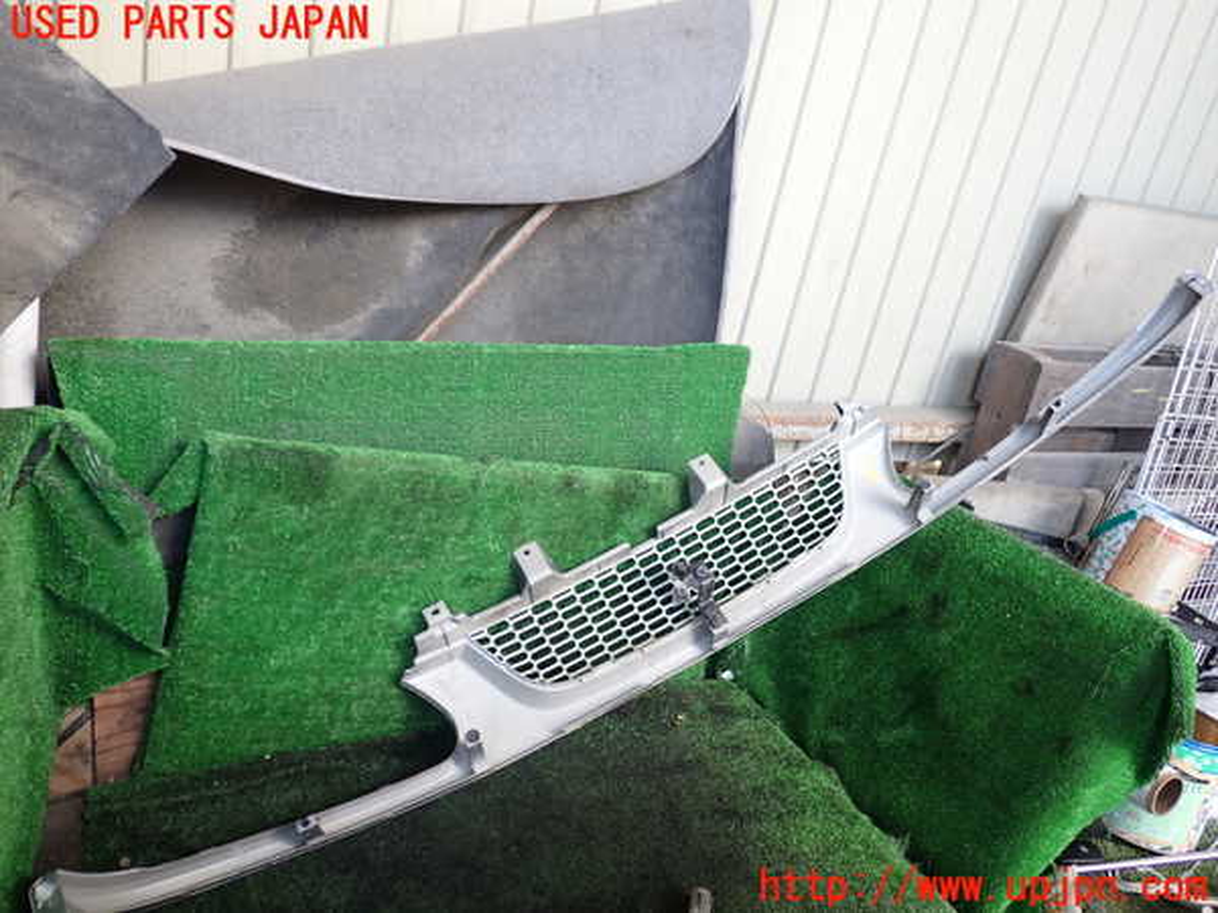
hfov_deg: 60.0
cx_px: 609
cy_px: 456
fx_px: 1056
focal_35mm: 30
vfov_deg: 46.8
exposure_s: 1/60
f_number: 2.3
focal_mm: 5.4
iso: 100
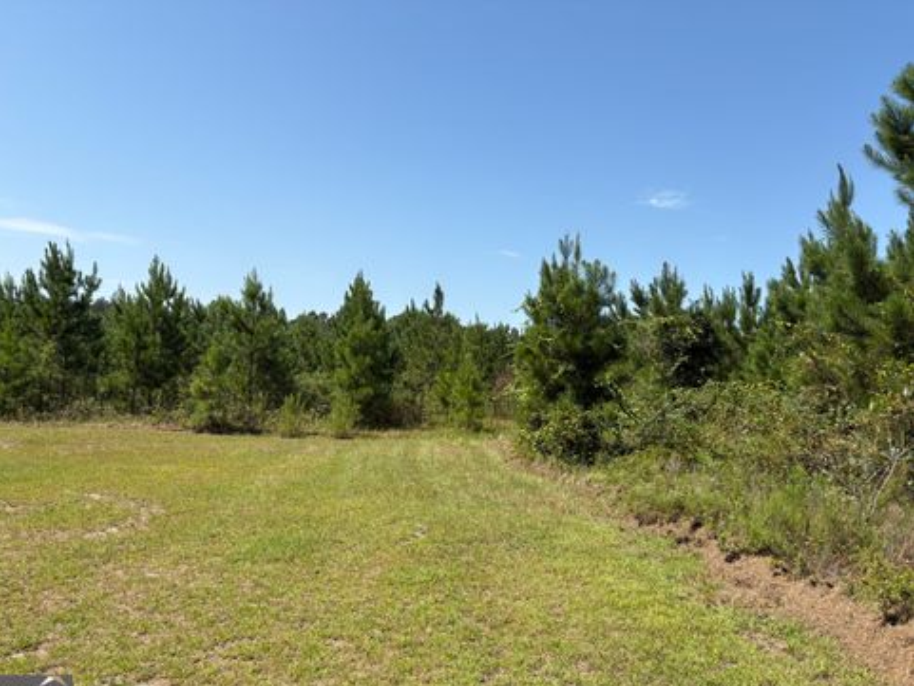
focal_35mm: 27
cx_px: 441
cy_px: 354
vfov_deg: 51.4
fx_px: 713
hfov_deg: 65.3
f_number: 1.6
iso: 50
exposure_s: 1/3125
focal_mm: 5.96
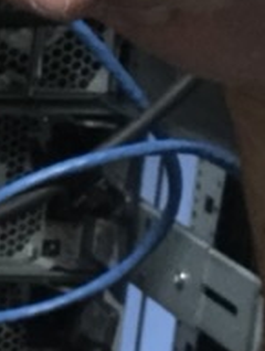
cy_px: 165
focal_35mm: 170
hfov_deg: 8.0
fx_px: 1728
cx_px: -404
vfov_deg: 11.6
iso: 125
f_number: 2.2
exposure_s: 1/33
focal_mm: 2.87
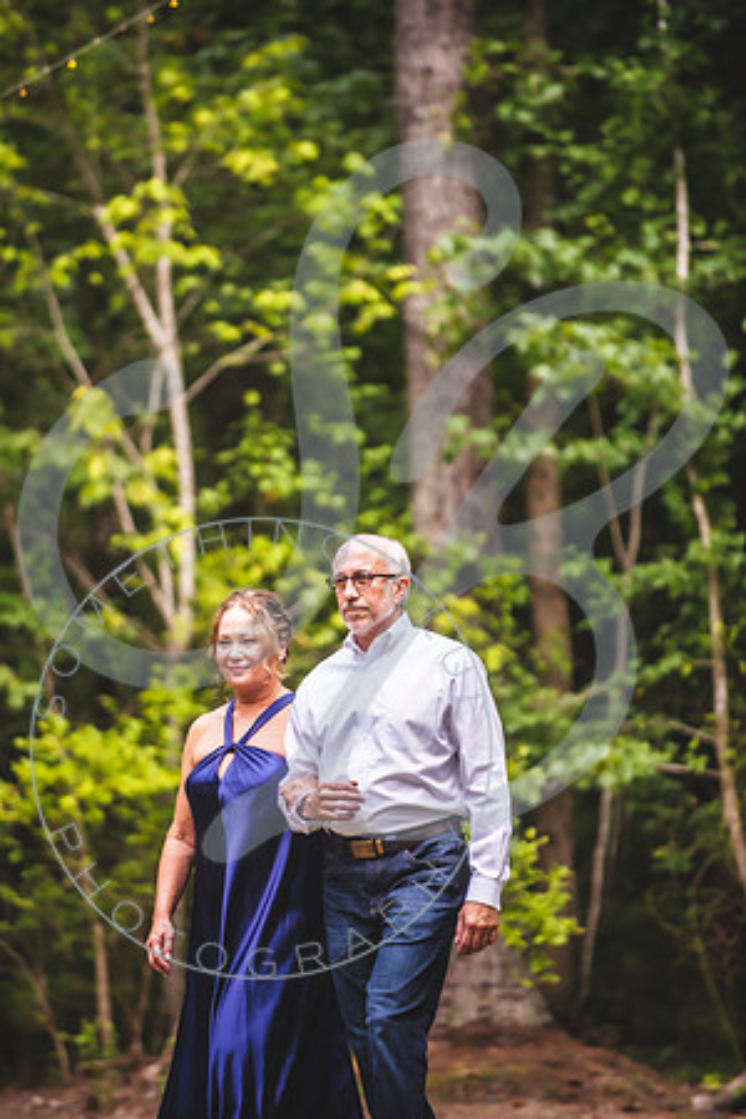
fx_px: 6216
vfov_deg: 10.3
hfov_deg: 6.9
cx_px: 373
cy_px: 560
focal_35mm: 200
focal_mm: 200
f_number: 3.2
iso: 800
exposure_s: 1/640
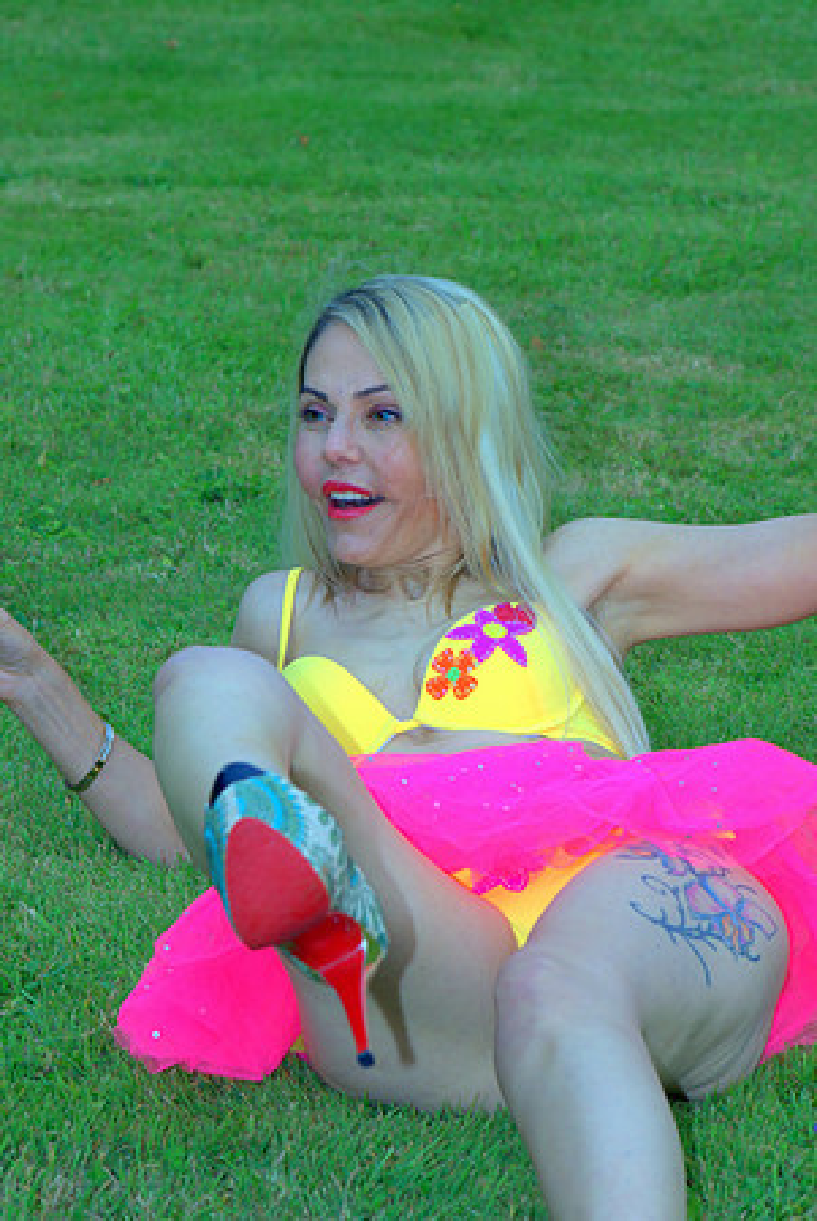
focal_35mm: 150
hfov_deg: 9.2
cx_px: 408
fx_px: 5094
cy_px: 610
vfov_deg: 13.7
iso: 100
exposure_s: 1/60
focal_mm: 100
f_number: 7.1
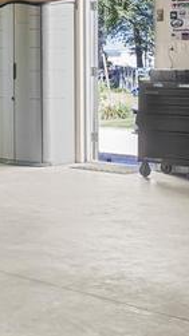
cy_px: 88
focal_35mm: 90
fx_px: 803
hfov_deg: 13.0
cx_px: -46
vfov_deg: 23.5
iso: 200
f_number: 7.1
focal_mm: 10
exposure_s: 1
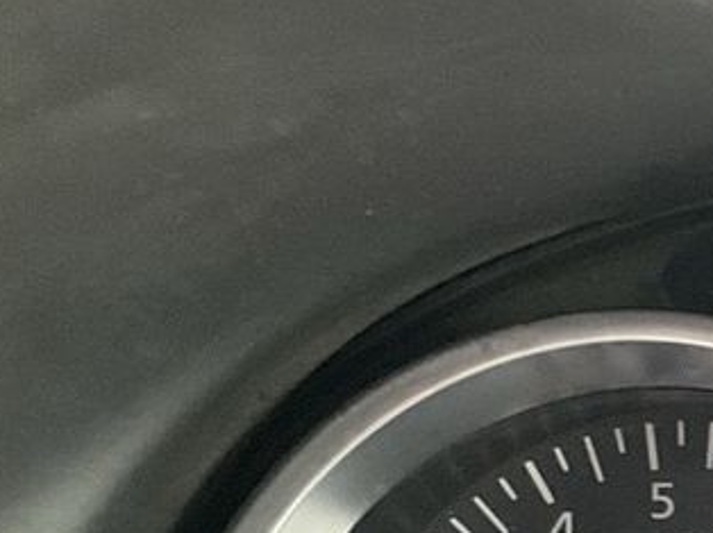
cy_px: 746
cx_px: 1310
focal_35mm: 111
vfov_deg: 12.8
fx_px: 2285
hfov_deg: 15.2
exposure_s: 1/47
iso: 320
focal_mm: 3
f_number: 1.8
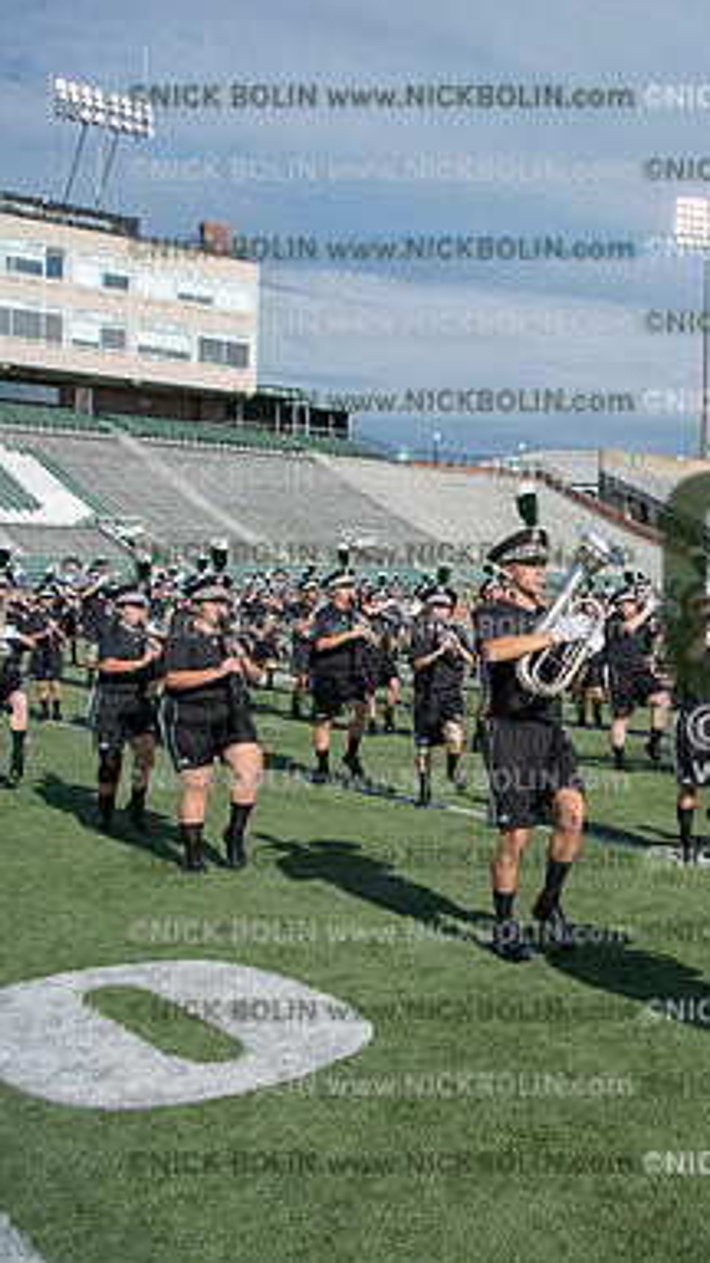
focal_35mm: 38
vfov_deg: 52.8
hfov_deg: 26.9
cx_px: 894
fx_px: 1272
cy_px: 630
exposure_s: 1/640
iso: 100
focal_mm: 24
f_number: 5.6
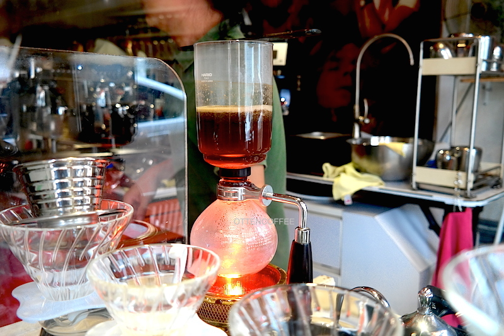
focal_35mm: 30
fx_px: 420
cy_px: 168
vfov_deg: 43.6
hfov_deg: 61.9
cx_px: 252
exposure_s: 1/40
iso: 400
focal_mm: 20
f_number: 3.5
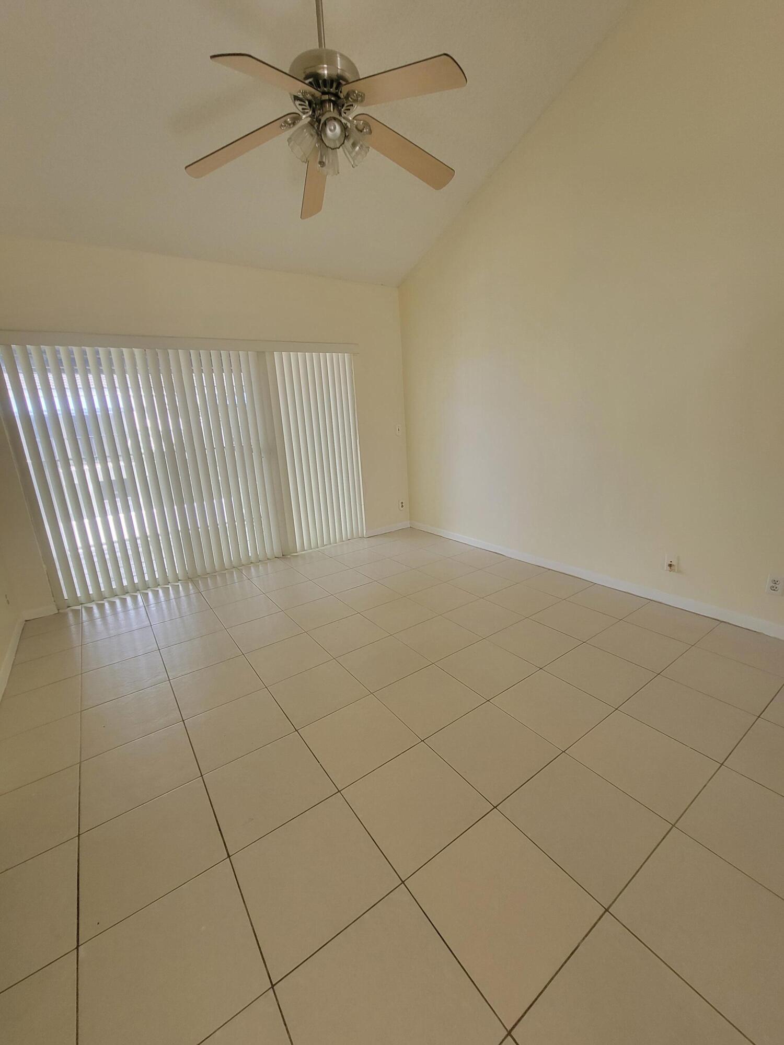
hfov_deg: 89.9
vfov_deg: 106.2
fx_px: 393
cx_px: 392
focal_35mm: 13
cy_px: 522
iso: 200
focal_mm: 2.2
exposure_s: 1/60
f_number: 2.2
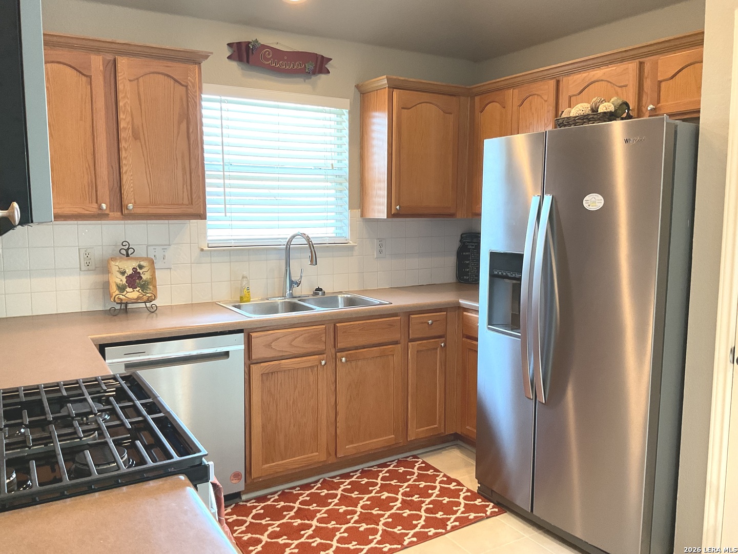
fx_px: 618
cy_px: 277
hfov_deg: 61.7
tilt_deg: -5.9
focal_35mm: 29
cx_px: 369
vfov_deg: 48.2
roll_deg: +0.3
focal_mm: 3
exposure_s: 1/60
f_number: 1.8
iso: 100
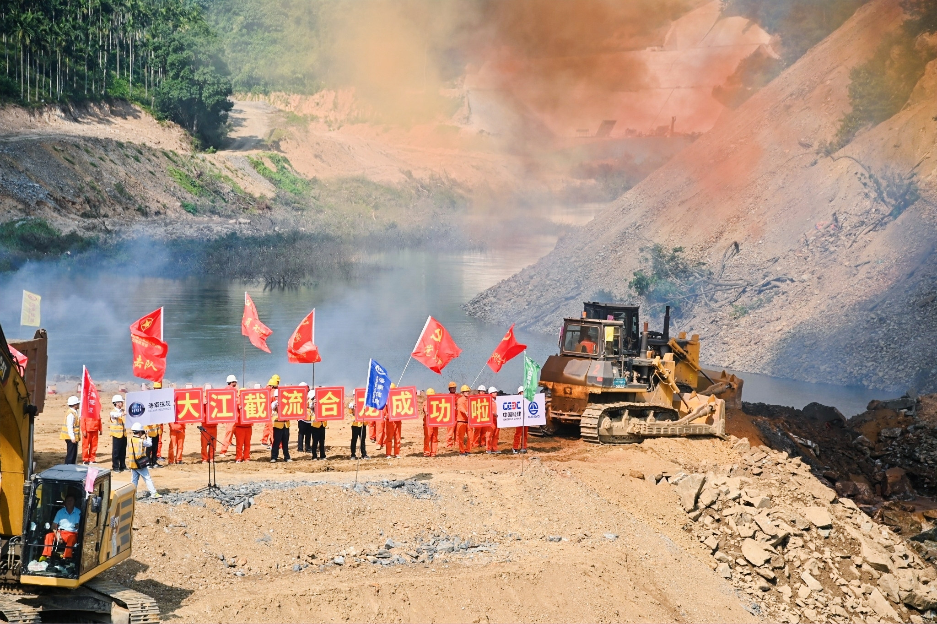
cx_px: 468
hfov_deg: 19.5
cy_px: 312
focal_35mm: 105
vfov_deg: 13.0
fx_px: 2731
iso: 320
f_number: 5
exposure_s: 1/1667
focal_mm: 105
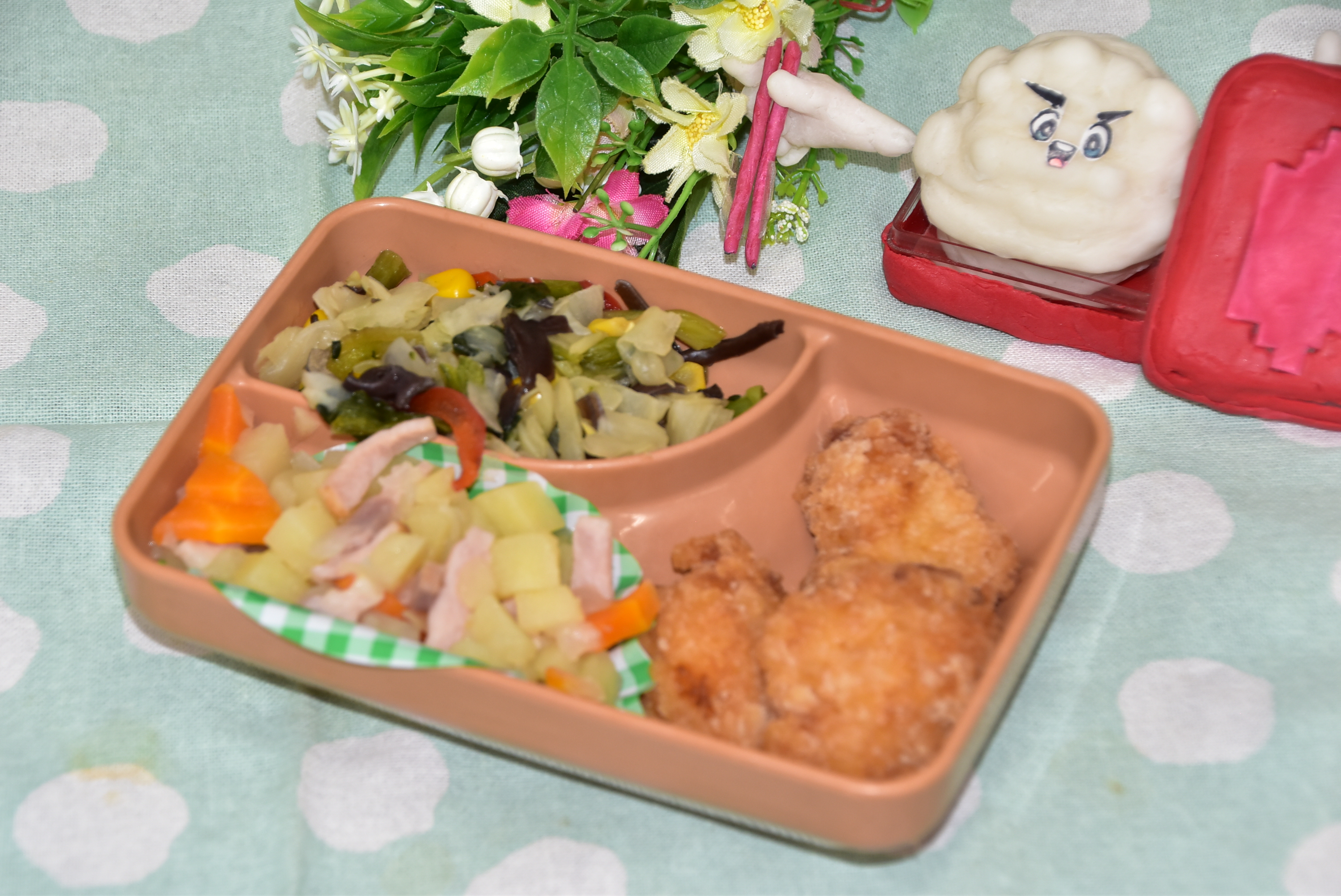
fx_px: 5144
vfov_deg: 10.0
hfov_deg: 14.9
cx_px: 670
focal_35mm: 138
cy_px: 448
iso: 400
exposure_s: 1/60
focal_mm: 92
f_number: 5.6
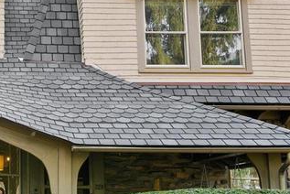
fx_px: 548
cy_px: 125
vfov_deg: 20.0
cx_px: -46
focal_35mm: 68
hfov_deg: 26.7
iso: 500
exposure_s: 1/100
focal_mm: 15
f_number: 7.1
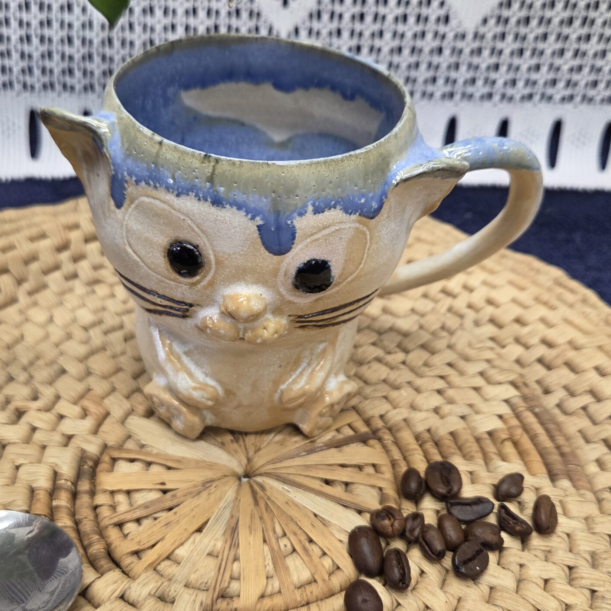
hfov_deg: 44.8
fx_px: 739
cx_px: 262
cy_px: 307
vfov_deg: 44.9
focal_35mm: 37
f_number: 1.8
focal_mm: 5.4
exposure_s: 1/100
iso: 125
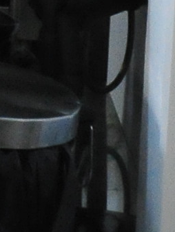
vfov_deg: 6.6
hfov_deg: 4.8
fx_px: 1845
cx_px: -563
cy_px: -471
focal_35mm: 274
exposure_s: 1/320
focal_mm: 20
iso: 2000
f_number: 2.8
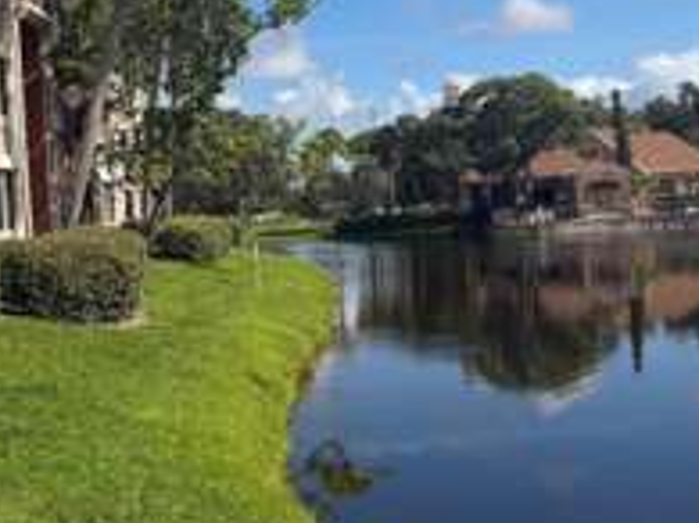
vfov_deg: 24.7
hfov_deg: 28.8
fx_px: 1191
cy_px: 186
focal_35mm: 59
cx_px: -115
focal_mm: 6.76
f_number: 1.78
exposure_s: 1/5714
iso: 80
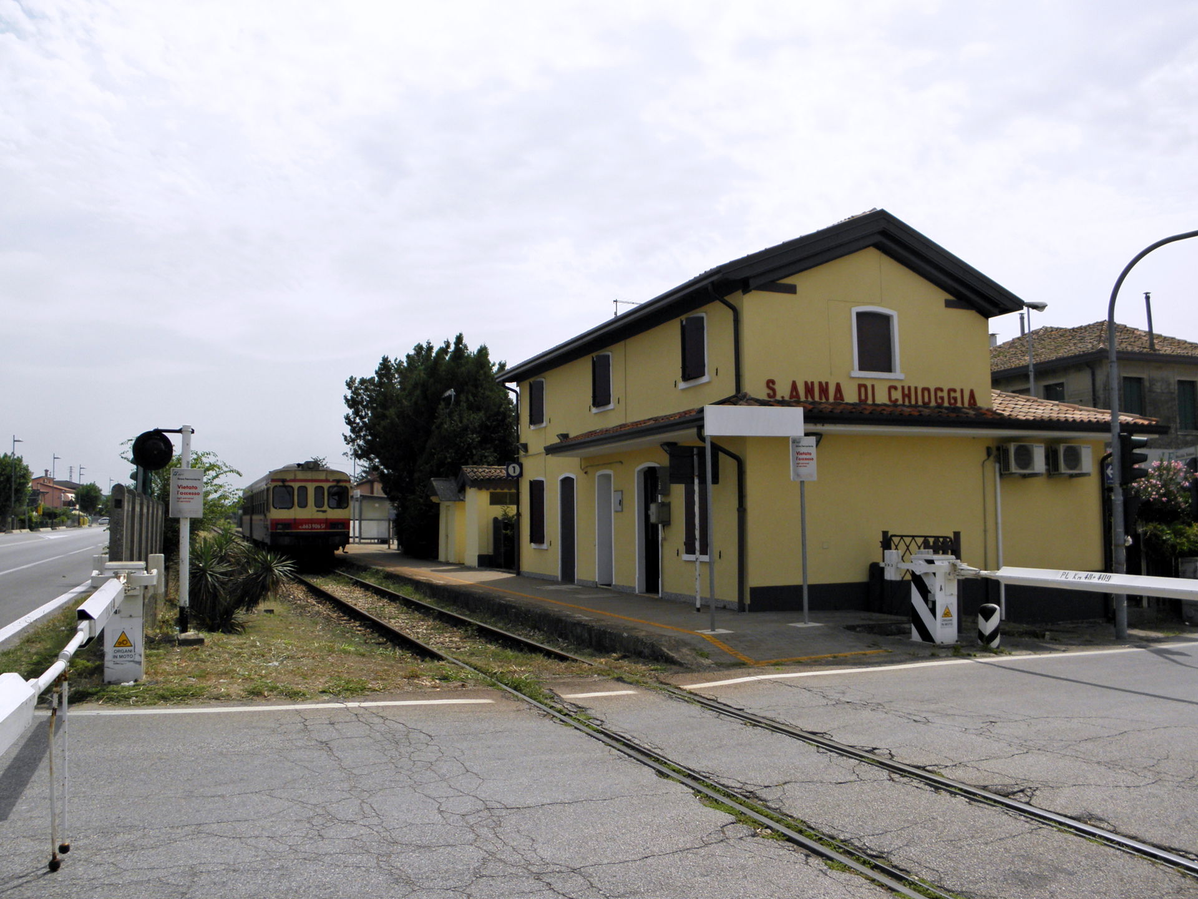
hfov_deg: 63.4
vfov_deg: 49.7
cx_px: 599
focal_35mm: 28
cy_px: 450
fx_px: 969
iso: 100
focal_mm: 5
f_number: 7
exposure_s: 1/320
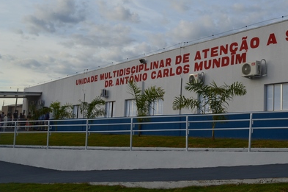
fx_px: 352
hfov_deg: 44.4
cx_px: 166
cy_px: 93
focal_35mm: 44
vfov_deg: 30.4
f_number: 11
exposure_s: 1/500
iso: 400
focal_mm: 18
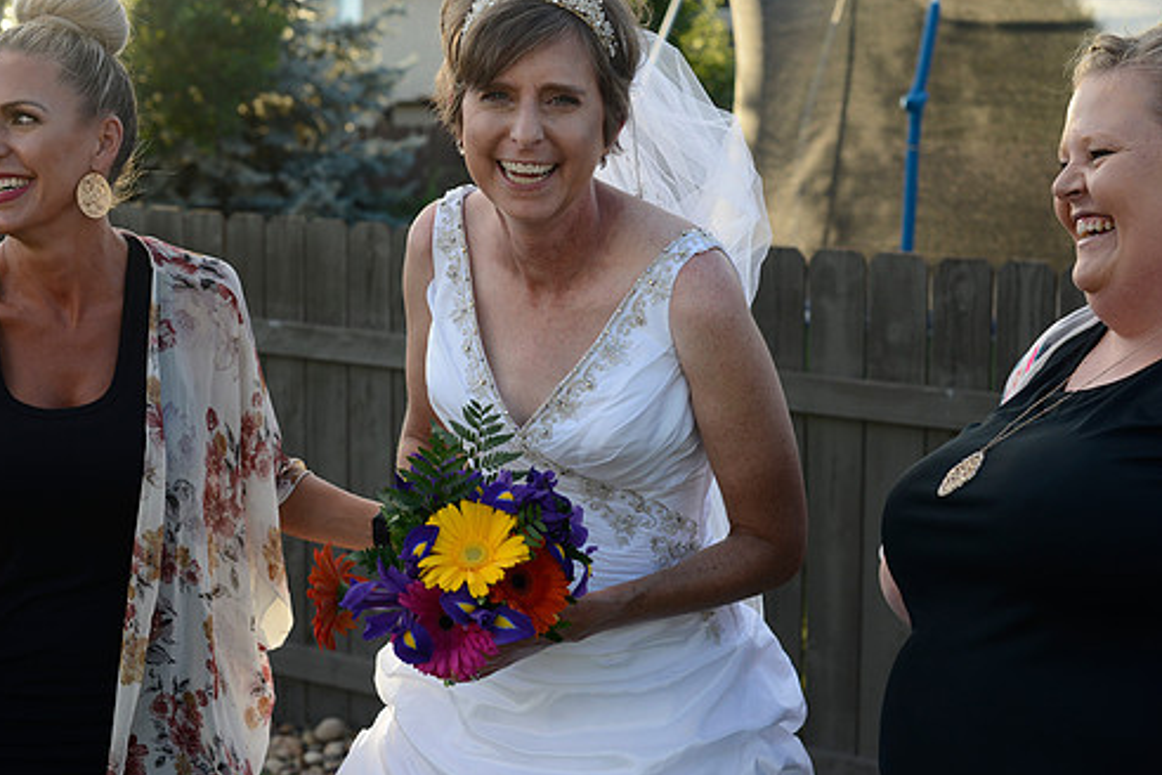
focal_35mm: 59
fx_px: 1904
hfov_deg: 33.9
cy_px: 370
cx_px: 595
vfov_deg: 23.0
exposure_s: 1/400
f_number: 5
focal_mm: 50
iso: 400
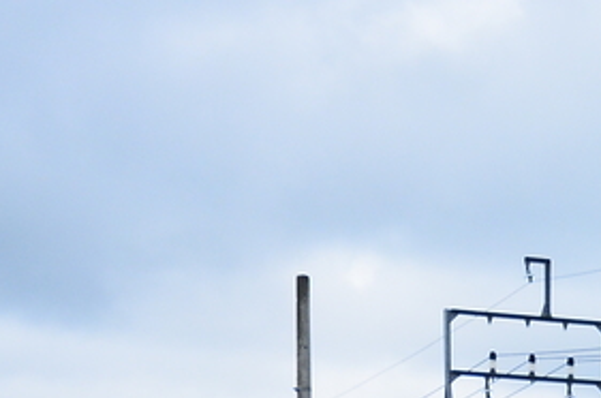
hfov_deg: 8.8
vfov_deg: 6.0
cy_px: 774
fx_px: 3733
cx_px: 1087
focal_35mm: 224
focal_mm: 35
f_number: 6.7
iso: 500
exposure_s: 1/1000
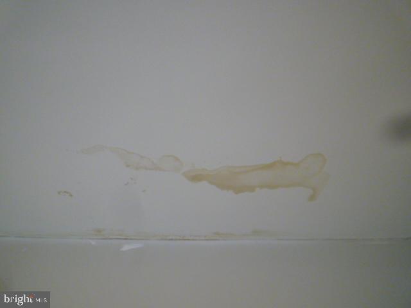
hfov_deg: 69.4
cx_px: 206
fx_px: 297
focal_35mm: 25
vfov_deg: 54.9
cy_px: 154
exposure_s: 1/30
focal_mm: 4.4
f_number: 2.8
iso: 400
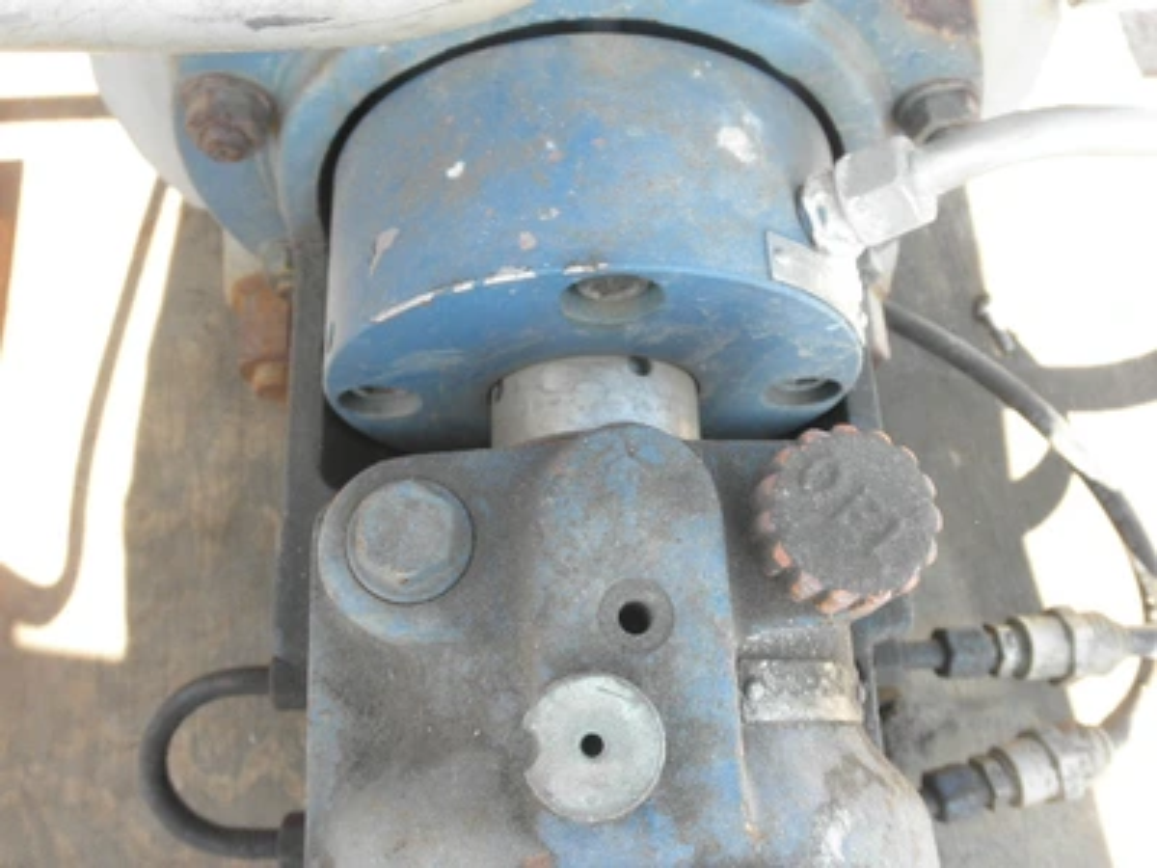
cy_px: 434
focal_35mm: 28
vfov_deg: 49.7
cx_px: 578
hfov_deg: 63.4
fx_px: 936
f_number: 3
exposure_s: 1/30
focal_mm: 5
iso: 64
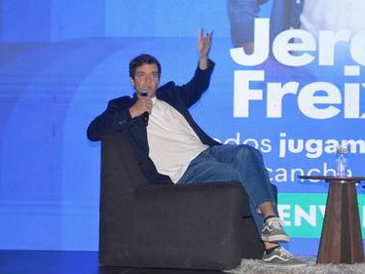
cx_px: 209
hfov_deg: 18.6
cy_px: 131
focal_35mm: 106
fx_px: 1114
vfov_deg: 14.0
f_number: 5.6
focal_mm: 55
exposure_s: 1/60
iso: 1600
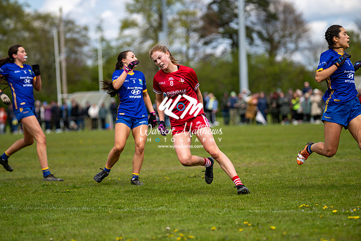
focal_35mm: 160
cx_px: 180
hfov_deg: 12.8
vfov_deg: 8.6
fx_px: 1605
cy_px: 120
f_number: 2.8
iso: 320
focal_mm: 160
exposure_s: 1/4000
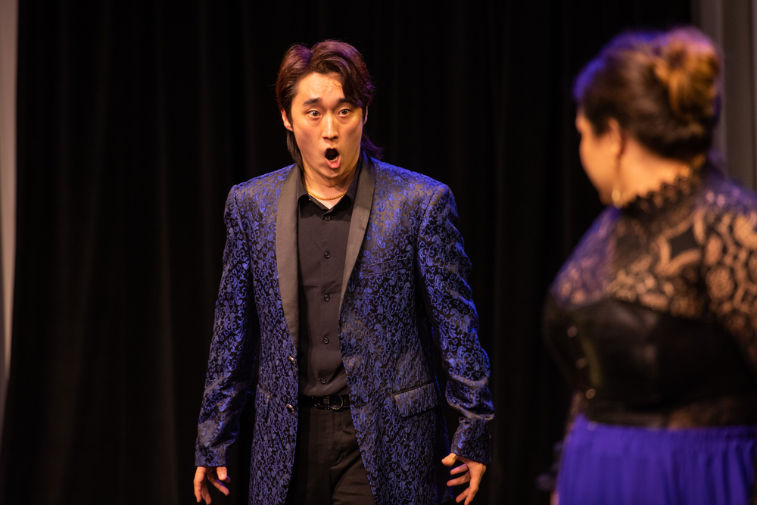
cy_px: 214
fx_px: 4852
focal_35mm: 231
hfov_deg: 8.9
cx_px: 320
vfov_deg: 6.0
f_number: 2.8
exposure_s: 1/200
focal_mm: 200
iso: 800
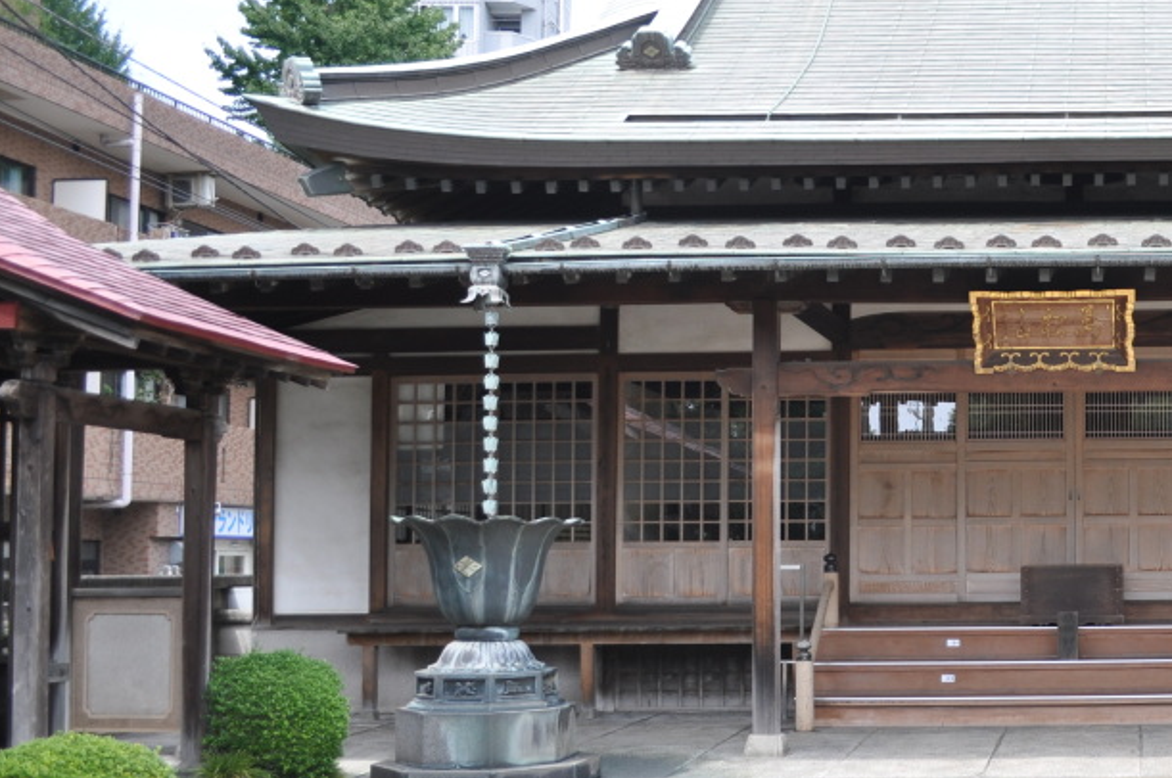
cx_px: 1137
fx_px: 1724
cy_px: 451
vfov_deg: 25.4
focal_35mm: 53
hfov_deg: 34.6
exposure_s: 1/400
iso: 200
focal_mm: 18
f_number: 3.5
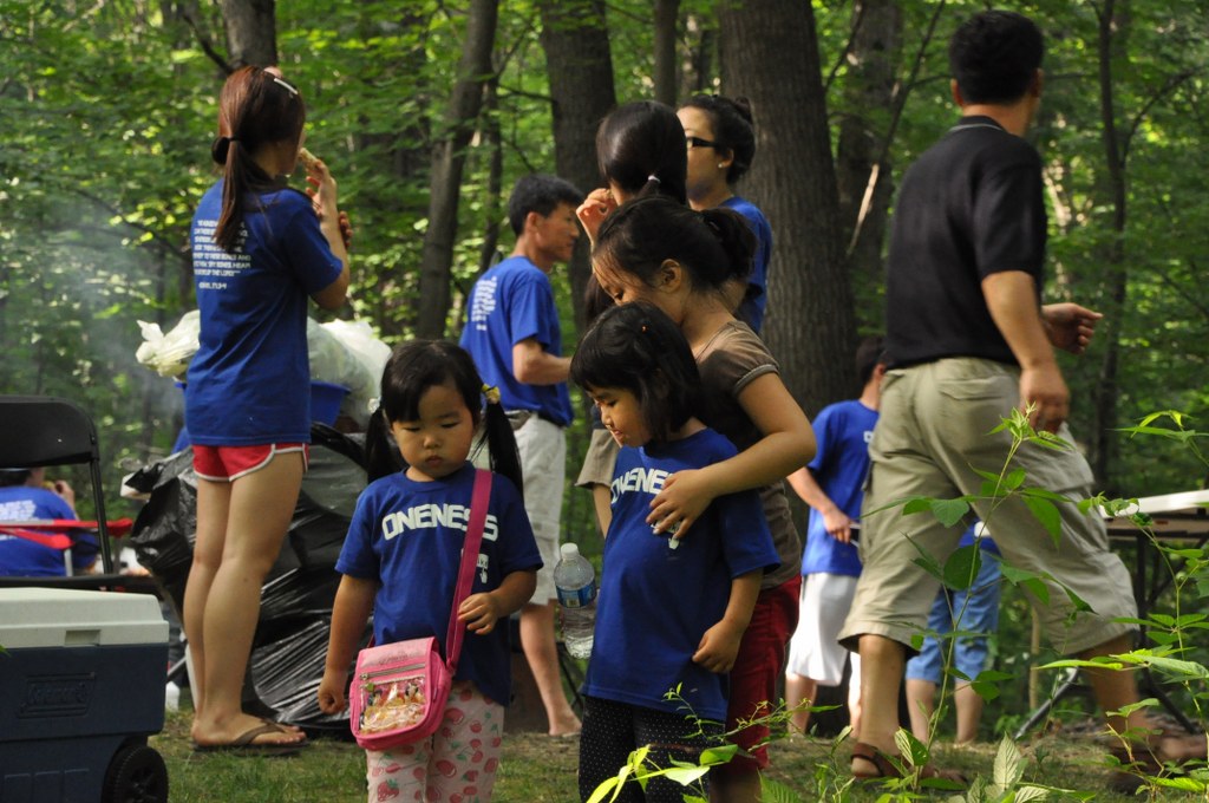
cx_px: 604
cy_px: 402
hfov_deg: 13.1
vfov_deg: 8.7
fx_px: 5283
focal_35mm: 158
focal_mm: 105
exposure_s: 1/100
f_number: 11
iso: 2000
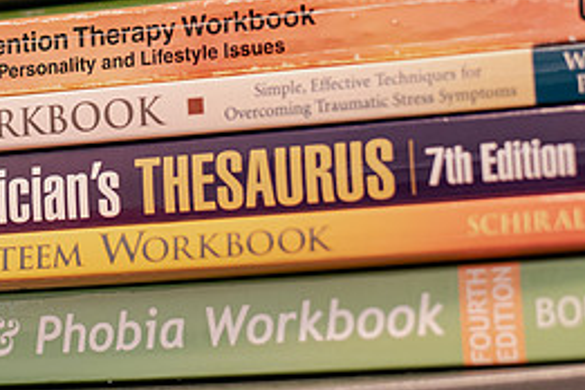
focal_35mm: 111
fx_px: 1804
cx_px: 139
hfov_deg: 18.3
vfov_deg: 12.3
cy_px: 39
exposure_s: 1/200
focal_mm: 50
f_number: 2.5
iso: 1000
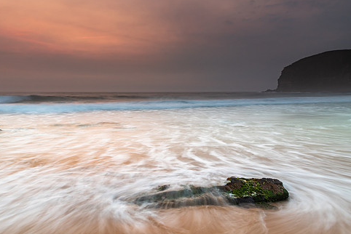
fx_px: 293
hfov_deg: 61.5
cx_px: 144
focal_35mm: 30
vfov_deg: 43.6
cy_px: 111
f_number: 8
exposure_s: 2
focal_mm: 24
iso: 250
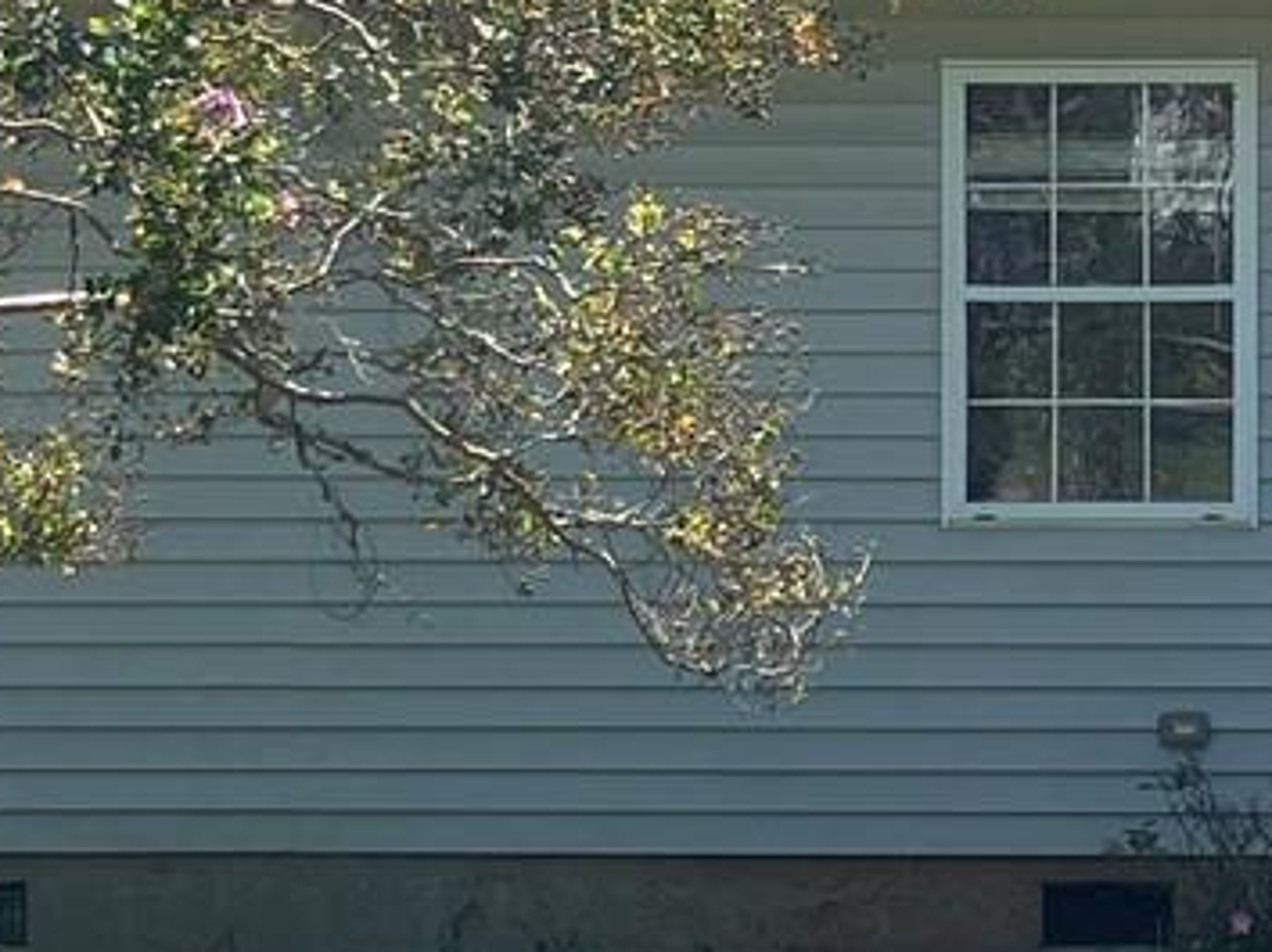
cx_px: 1556
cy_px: 244
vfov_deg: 9.1
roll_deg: -0.6
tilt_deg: +1.9
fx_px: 5949
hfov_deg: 11.9
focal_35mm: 162
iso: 32
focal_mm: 3.99
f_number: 1.8
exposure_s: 1/972
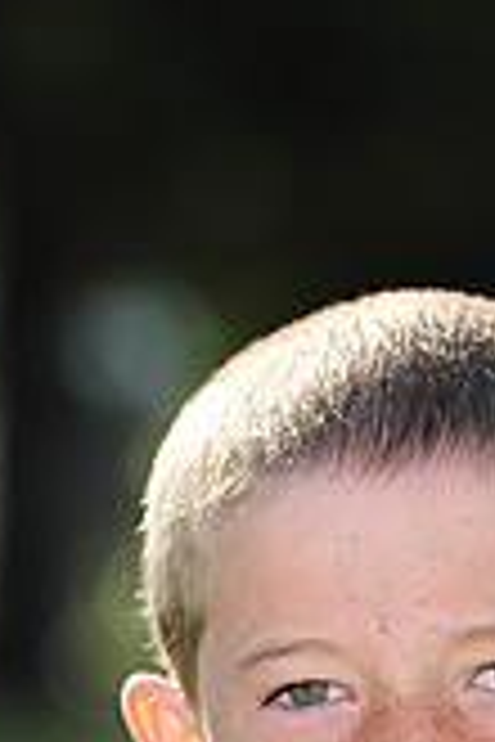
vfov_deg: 2.9
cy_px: 1187
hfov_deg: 2.0
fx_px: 14478
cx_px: 297
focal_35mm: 702
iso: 200
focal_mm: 200
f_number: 5
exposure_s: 1/640
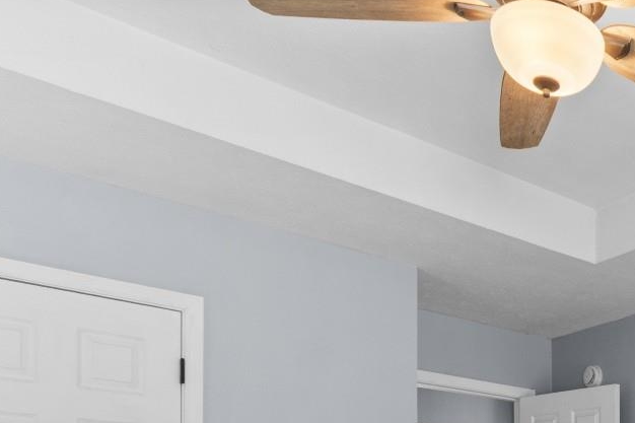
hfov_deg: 35.6
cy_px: 542
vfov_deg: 26.2
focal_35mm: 44
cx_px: 750
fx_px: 776
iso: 100
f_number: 4.8
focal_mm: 11.5
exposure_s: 1/6
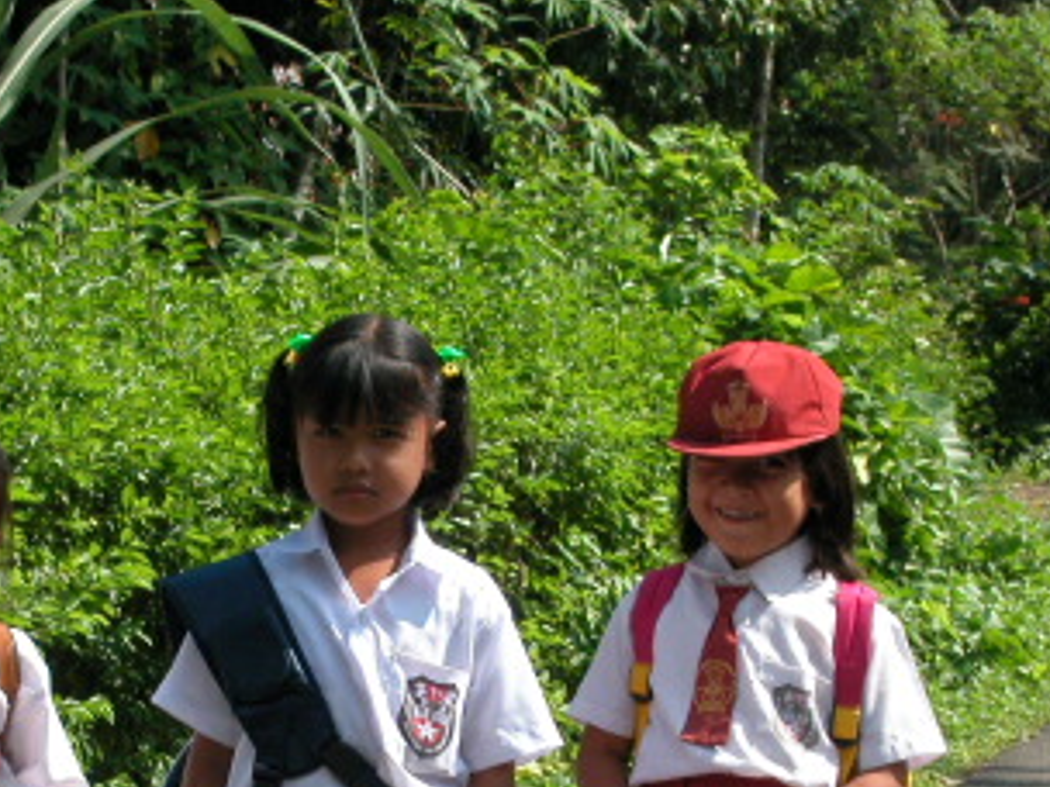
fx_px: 5430
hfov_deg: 11.0
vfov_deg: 8.2
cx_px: 283
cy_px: 811
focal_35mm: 179
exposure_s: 1/199
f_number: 7.6
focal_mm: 21.4
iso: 100
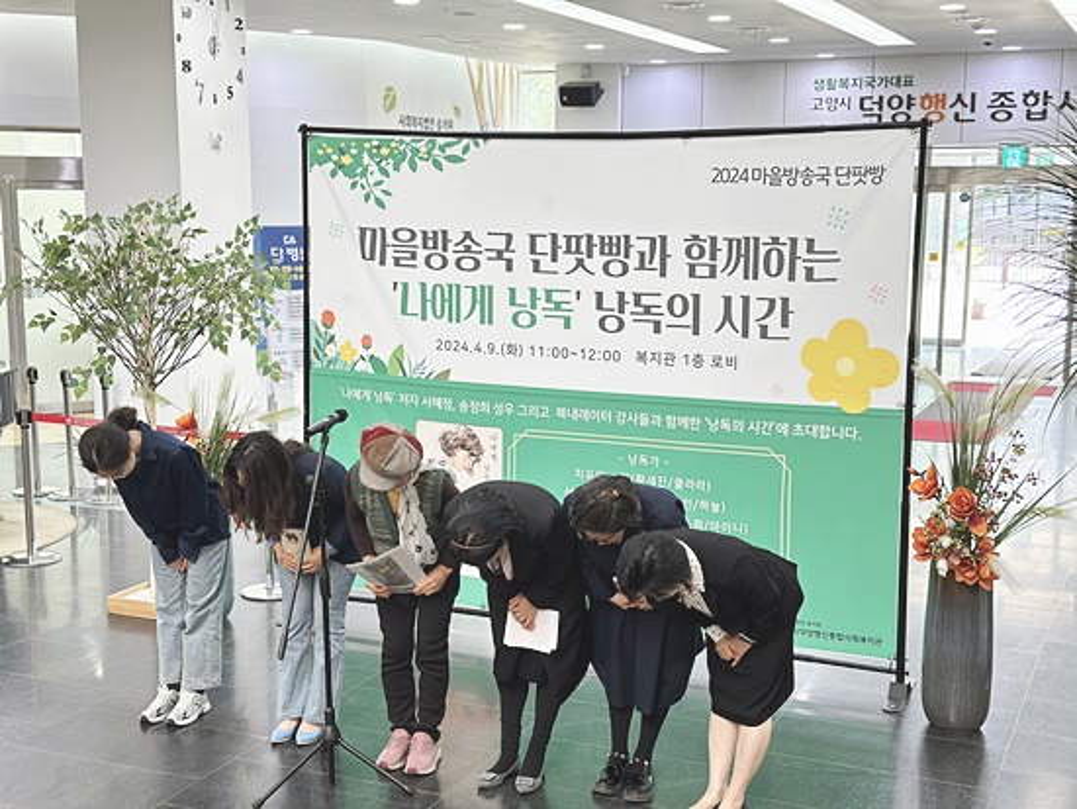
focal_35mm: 48
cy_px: 404
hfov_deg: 39.6
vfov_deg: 30.3
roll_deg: -0.2
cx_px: 538
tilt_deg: -7.9
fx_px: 1494
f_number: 1.78
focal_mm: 6.86
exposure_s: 1/120
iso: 100
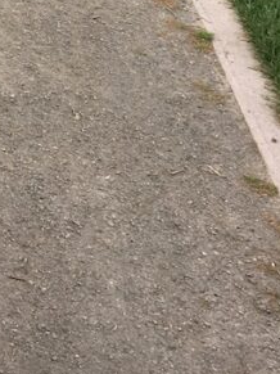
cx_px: -197
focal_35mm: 102
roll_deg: -2.6
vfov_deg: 17.8
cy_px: -132
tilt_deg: -19.8
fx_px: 1101
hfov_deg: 13.3
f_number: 2.2
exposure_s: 1/278
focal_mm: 4.15
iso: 25
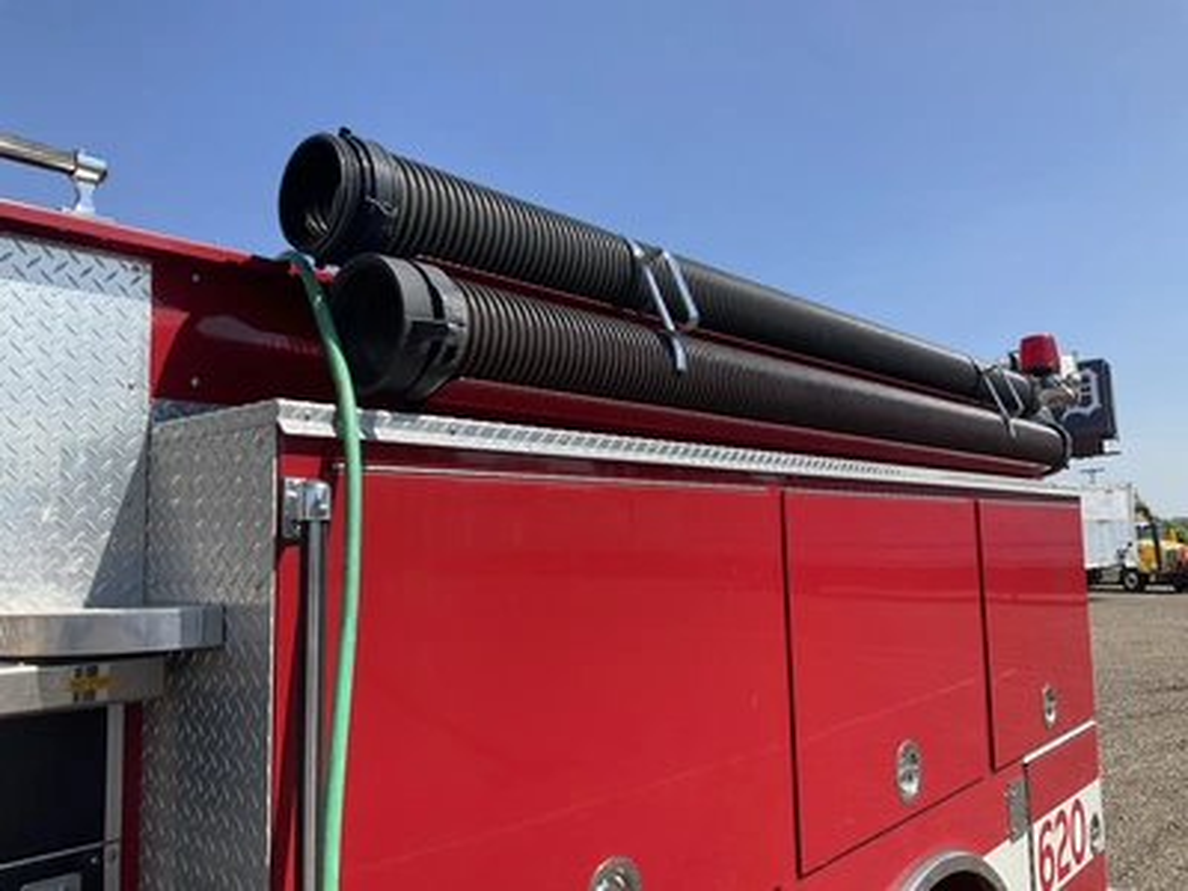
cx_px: 594
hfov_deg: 61.7
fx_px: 995
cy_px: 446
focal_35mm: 29
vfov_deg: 48.2
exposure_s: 1/1250
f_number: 1.8
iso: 25
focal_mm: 3
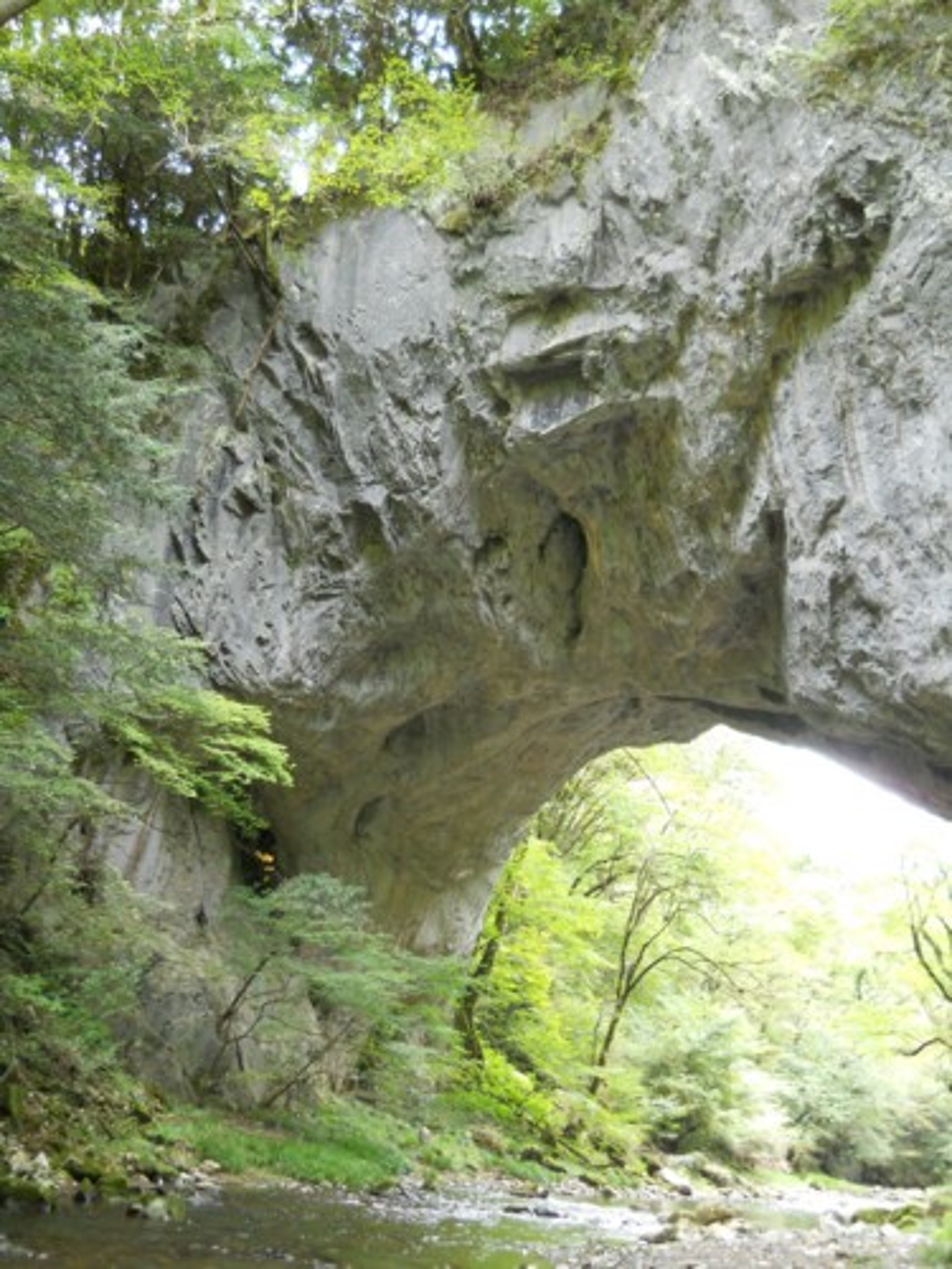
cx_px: 476
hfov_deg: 35.1
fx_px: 1503
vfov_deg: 45.8
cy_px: 634
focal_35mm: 41
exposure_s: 1/30
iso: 250
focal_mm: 6.72
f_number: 3.1
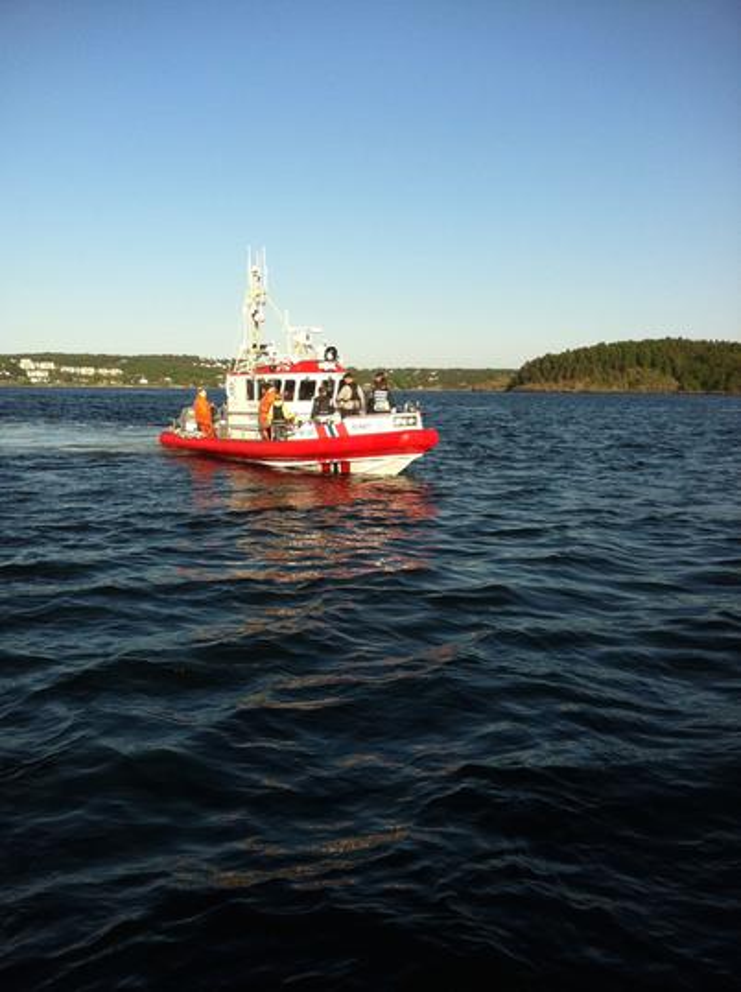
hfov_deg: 40.6
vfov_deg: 52.7
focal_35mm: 35
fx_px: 1001
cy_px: 496
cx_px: 370
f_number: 2.8
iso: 80
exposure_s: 1/943
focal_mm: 3.85
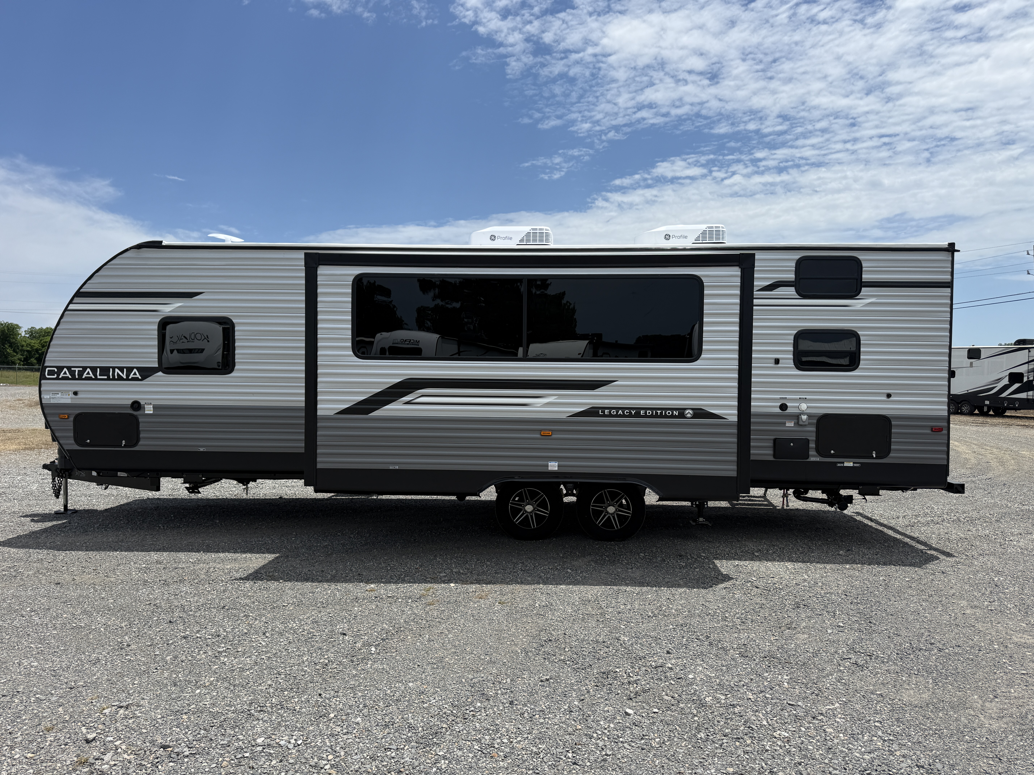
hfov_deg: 71.6
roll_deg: +0.0
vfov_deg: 56.8
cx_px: 517
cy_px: 388
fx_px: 717
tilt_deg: +0.8
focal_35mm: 24
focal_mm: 6.76
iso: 80
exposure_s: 1/8130
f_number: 1.78
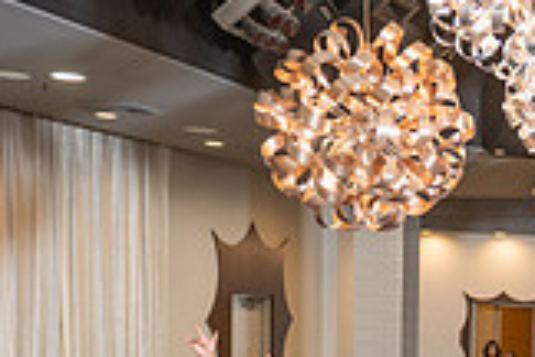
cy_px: 471
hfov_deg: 21.8
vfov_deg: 15.1
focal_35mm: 86
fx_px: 1278
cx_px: 651
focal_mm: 24
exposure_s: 1/160
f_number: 3.2
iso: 800
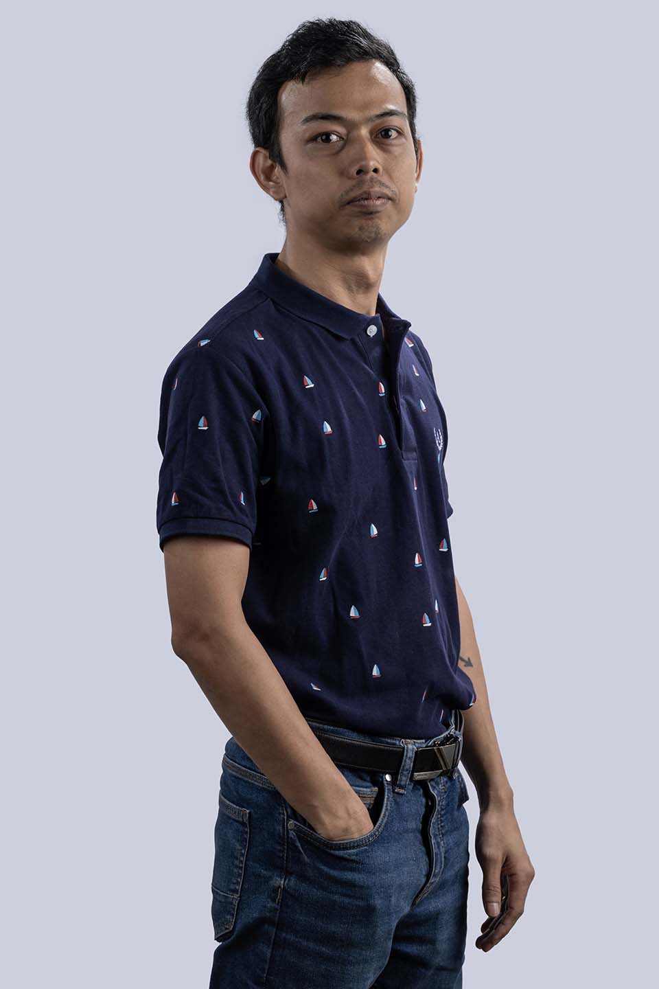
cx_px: 330
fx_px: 2883
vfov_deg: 19.5
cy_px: 494
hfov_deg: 13.0
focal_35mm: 105
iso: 80
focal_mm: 105
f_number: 11
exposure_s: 1/200
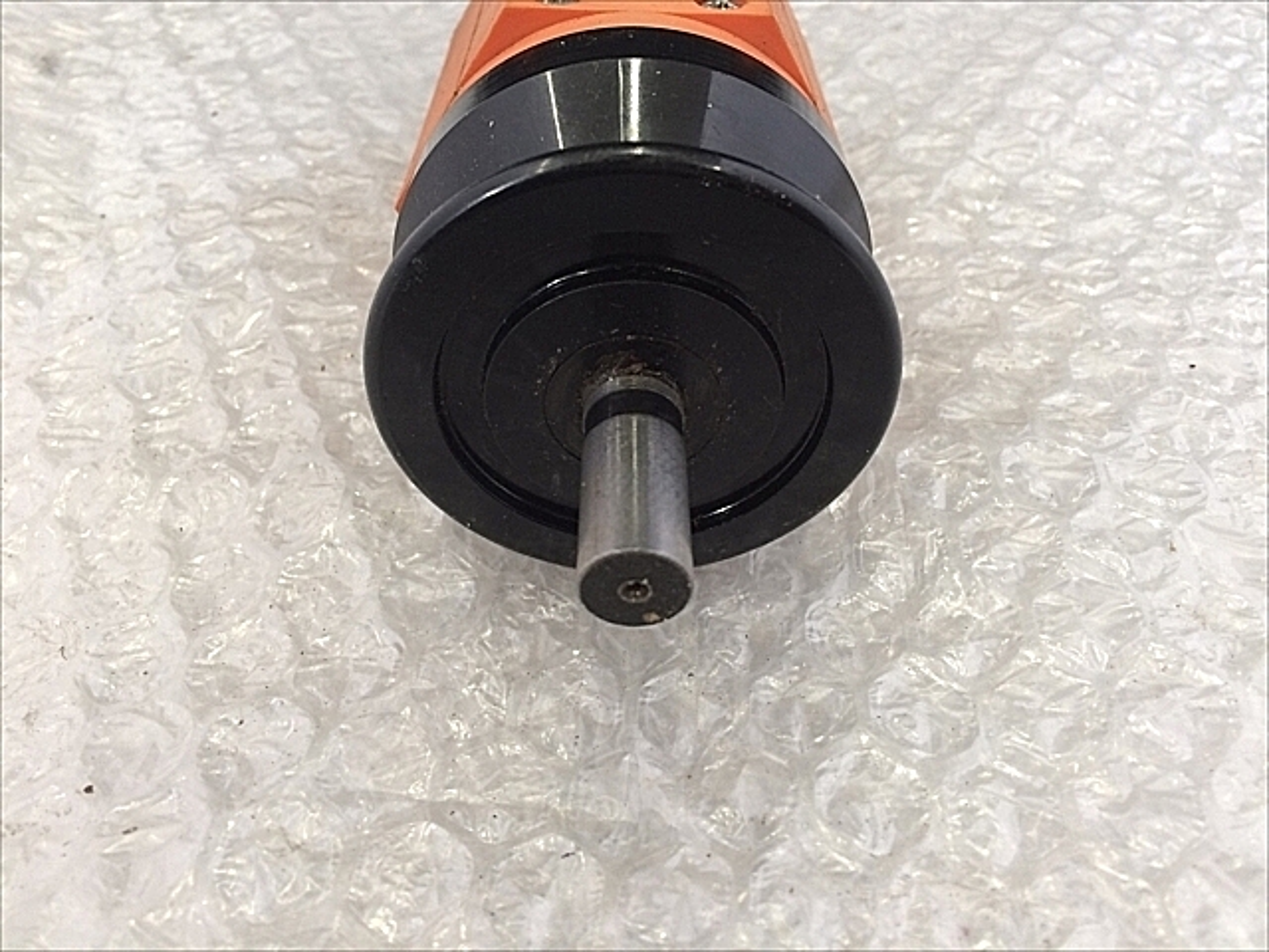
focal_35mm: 29
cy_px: 476
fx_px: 1063
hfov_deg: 61.7
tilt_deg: -44.5
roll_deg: +2.5
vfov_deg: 48.2
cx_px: 634
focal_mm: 4.15
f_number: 2.2
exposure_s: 1/30
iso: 64
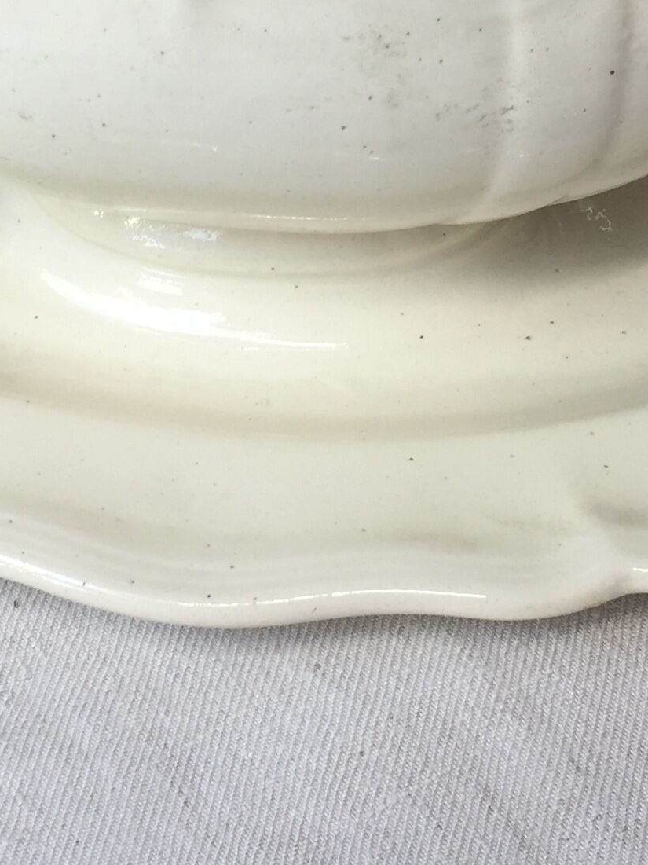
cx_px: 272
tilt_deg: -47.7
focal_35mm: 86
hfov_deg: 17.1
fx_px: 2148
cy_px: 202
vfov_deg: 22.5
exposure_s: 1/50
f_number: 2.2
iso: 32
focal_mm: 4.15
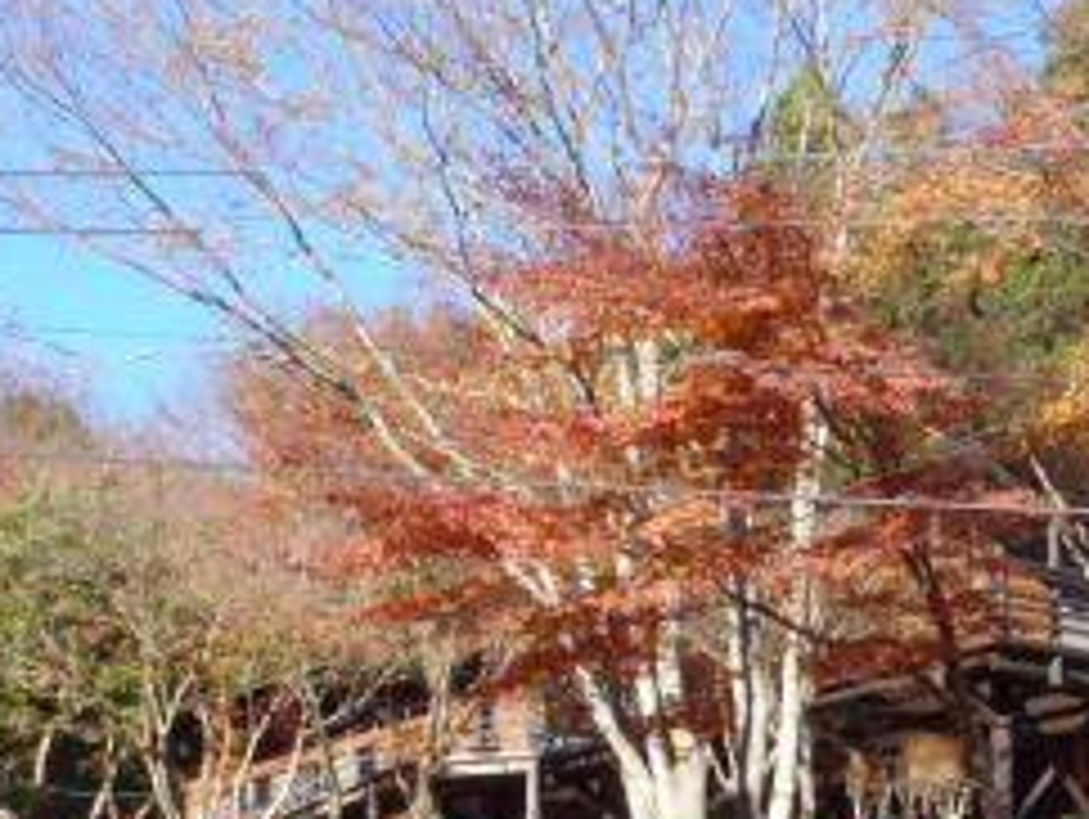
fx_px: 2992
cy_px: 646
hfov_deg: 20.6
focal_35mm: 95
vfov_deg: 15.5
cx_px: 675
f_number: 4.9
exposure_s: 1/125
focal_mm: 8.25
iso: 80
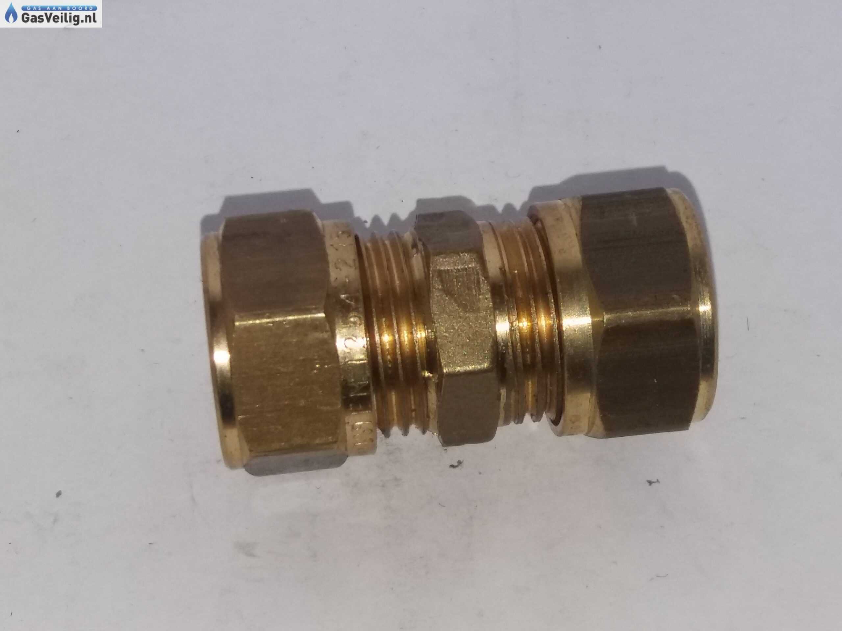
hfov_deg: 63.4
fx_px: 681
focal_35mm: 28
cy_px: 316
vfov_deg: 49.7
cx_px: 421
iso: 64
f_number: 1.9
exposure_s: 1/384
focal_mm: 3.7
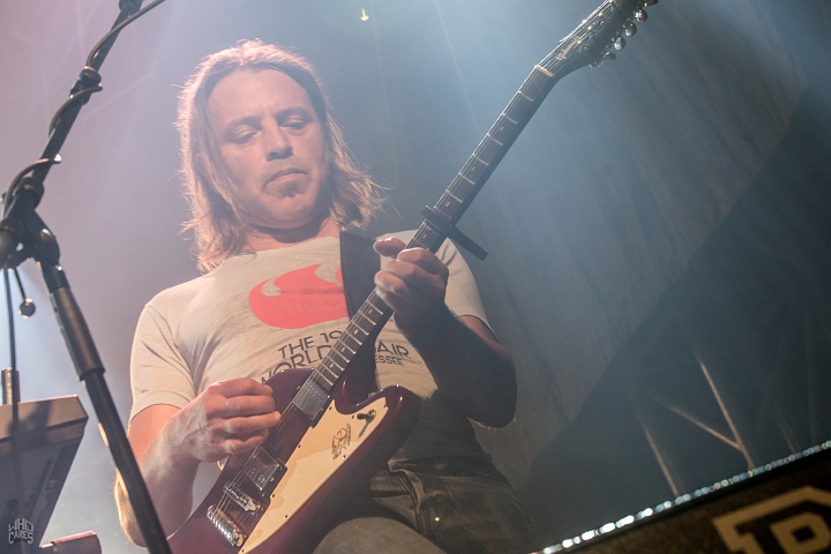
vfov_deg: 11.1
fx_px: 2839
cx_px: 416
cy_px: 277
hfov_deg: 16.7
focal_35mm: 123
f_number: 8
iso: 500
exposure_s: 1/100
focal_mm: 82
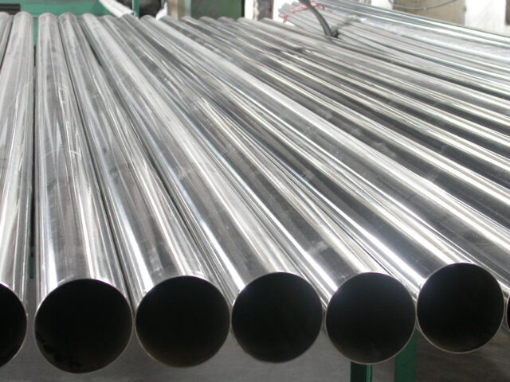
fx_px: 1326
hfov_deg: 21.8
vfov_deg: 16.4
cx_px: 255
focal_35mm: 90
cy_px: 191
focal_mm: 18.7
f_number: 3.7
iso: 100
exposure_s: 2
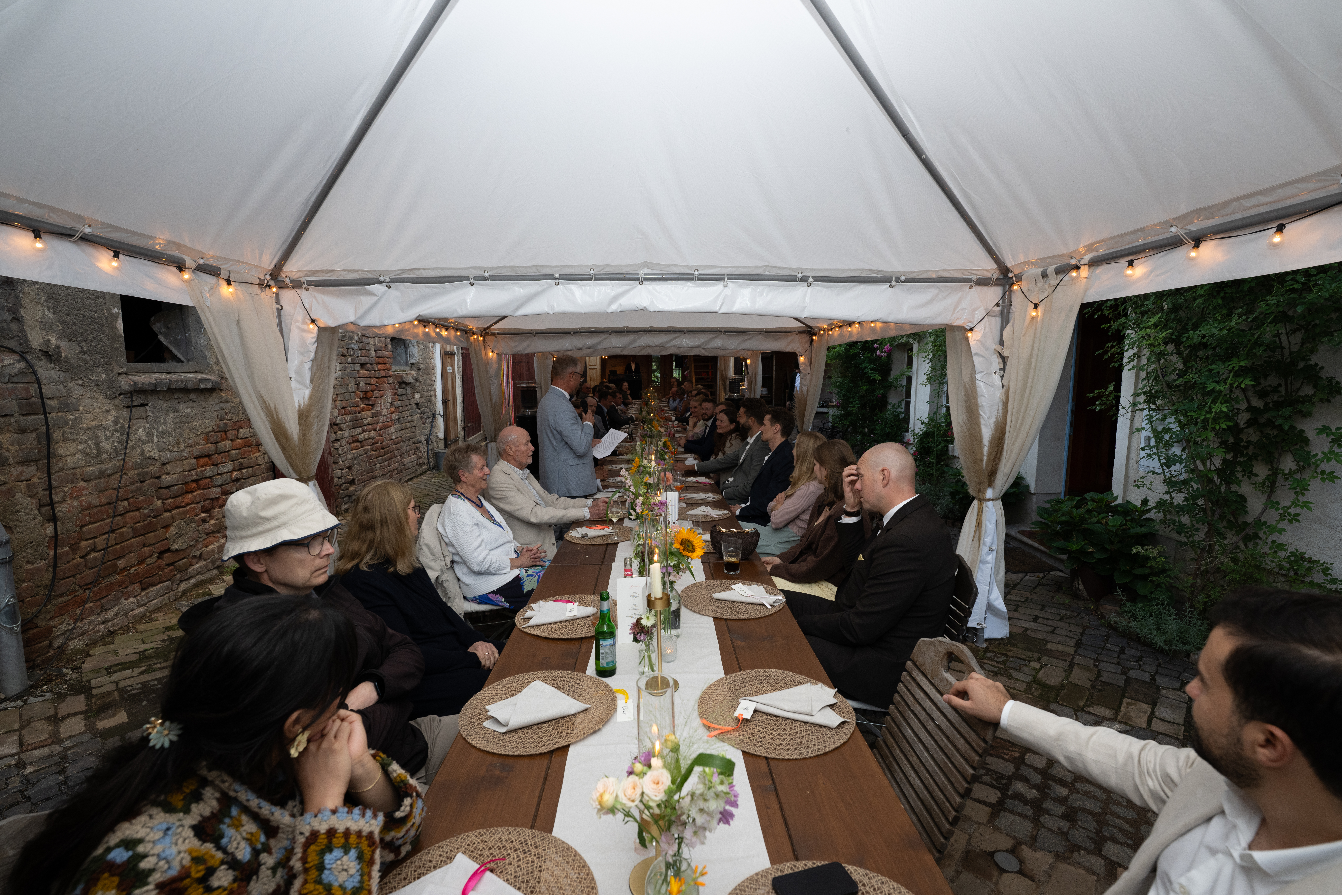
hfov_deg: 96.7
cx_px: 671
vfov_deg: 73.7
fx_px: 596
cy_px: 448
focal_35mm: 16
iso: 500
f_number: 5.6
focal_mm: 16
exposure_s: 1/200
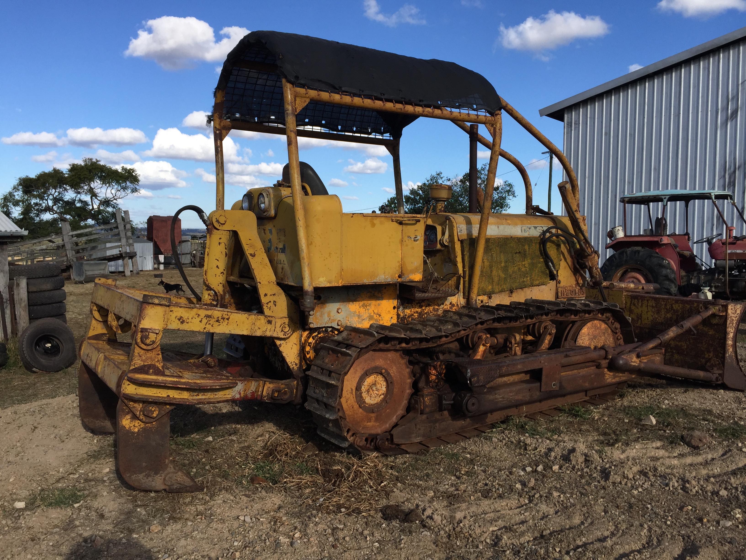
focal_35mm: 29
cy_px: 280
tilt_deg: -4.2
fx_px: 625
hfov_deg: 61.7
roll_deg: +0.6
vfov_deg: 48.2
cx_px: 373
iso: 32
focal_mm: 4.15
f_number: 2.2
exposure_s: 1/1721
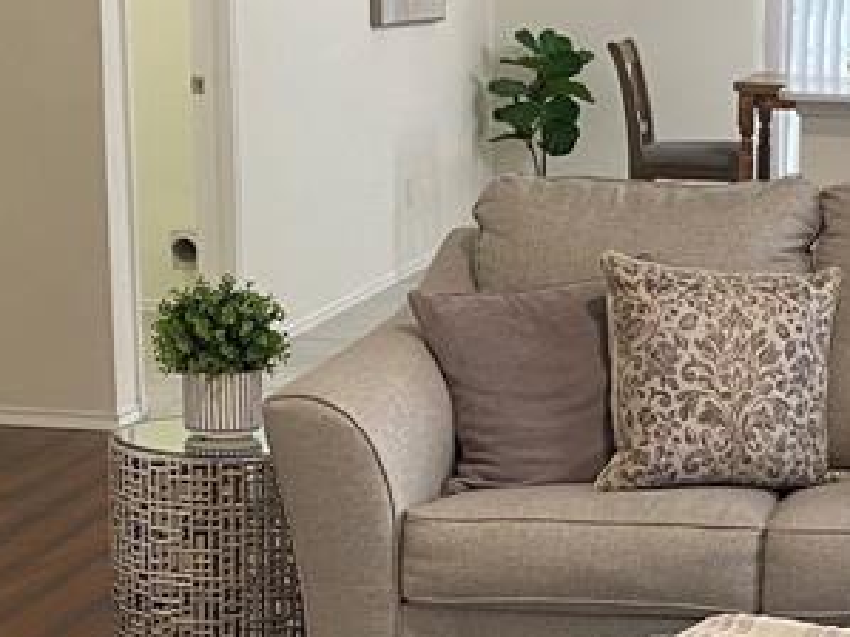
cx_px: 841
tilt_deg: -11.2
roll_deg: -2.0
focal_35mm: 89
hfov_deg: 21.3
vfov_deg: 16.5
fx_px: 2185
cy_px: 475
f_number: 1.8
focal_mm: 4.25
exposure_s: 1/60
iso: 160
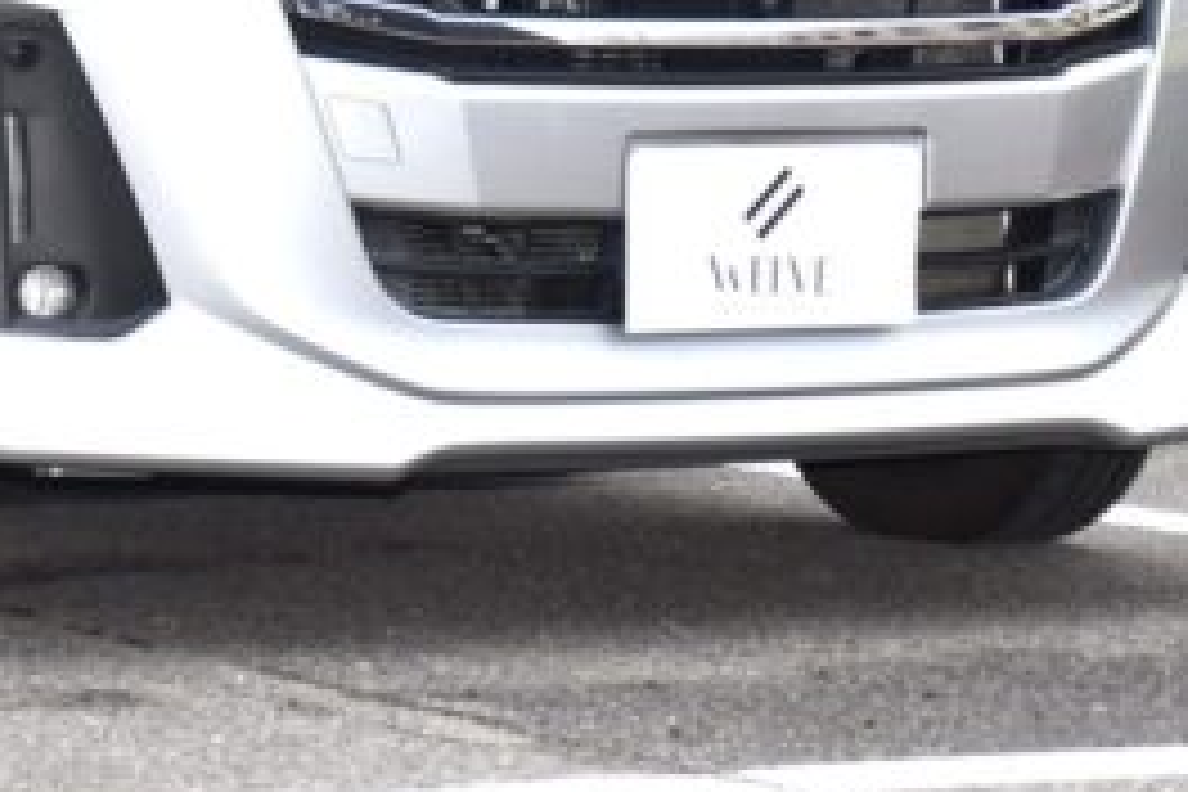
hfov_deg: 9.5
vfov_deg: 6.3
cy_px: -459
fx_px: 7094
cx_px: 144
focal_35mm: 215
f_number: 5.6
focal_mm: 42
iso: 640
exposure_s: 1/125
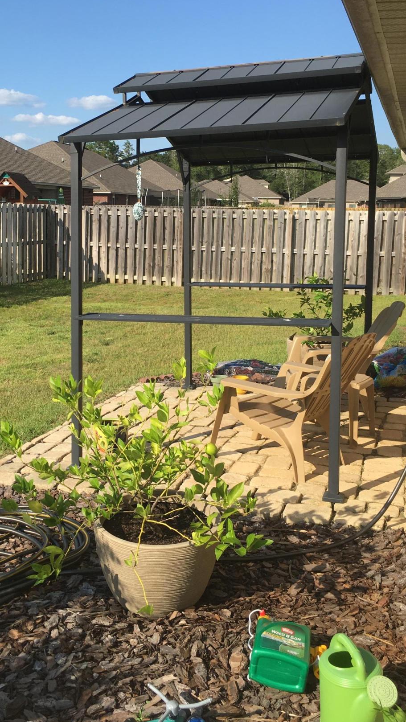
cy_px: 308
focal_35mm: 39
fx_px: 747
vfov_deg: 51.4
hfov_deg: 30.3
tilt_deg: -7.2
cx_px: 149
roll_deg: -2.1
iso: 25
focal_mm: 4.15
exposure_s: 1/1304
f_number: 2.2
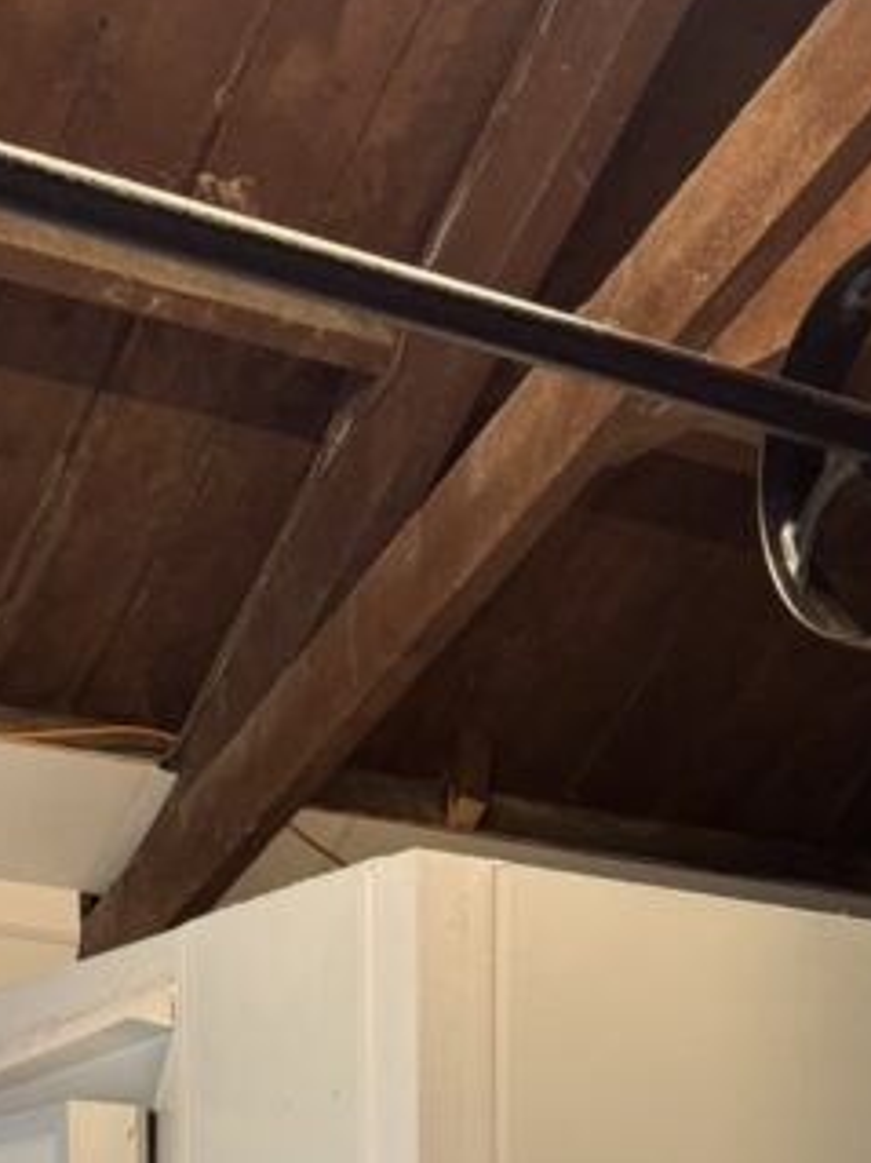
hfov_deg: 18.9
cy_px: 1528
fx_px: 2585
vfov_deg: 22.5
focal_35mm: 77
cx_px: 736
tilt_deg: -4.1
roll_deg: +0.0
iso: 200
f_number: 1.78
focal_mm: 6.76
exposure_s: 1/63
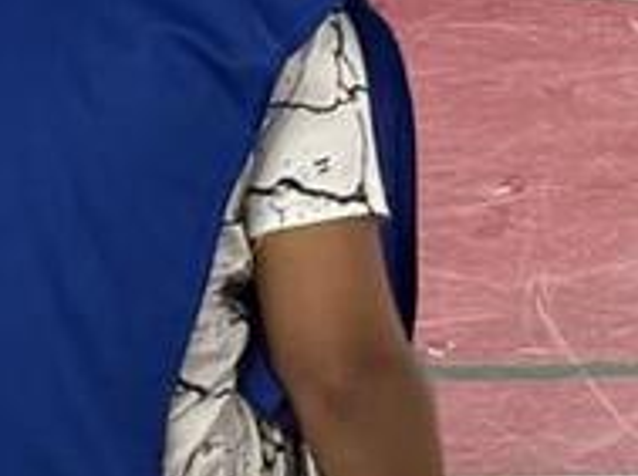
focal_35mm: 331
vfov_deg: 4.4
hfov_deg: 5.8
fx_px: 6089
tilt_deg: -10.2
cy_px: -327
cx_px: 1347
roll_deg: +1.1
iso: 200
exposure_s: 1/40
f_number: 1.6
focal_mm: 5.96
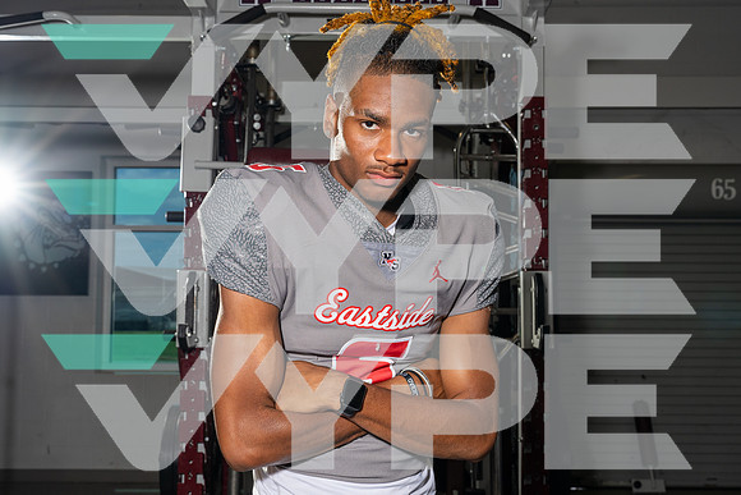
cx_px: 370
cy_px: 248
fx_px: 844
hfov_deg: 47.4
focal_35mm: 41
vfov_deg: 32.6
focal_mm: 41
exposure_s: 1/250
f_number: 8
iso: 320
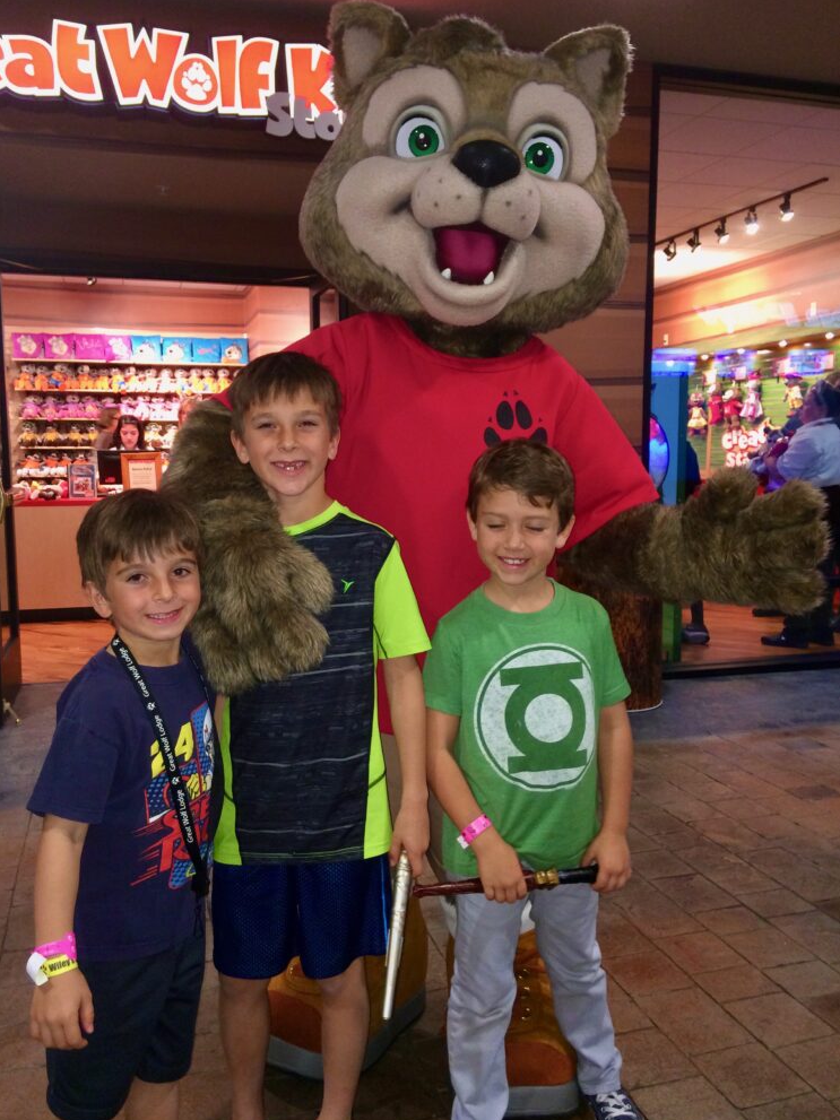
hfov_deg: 45.4
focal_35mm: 31
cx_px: 414
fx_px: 1003
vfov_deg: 58.4
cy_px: 556
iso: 160
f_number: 2.2
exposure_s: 1/16
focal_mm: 4.12
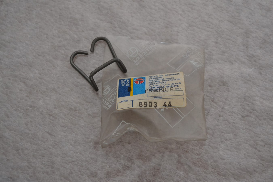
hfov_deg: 38.9
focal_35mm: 51
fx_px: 387
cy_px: 91
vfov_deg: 26.5
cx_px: 136
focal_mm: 34
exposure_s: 1/60
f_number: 5
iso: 1800
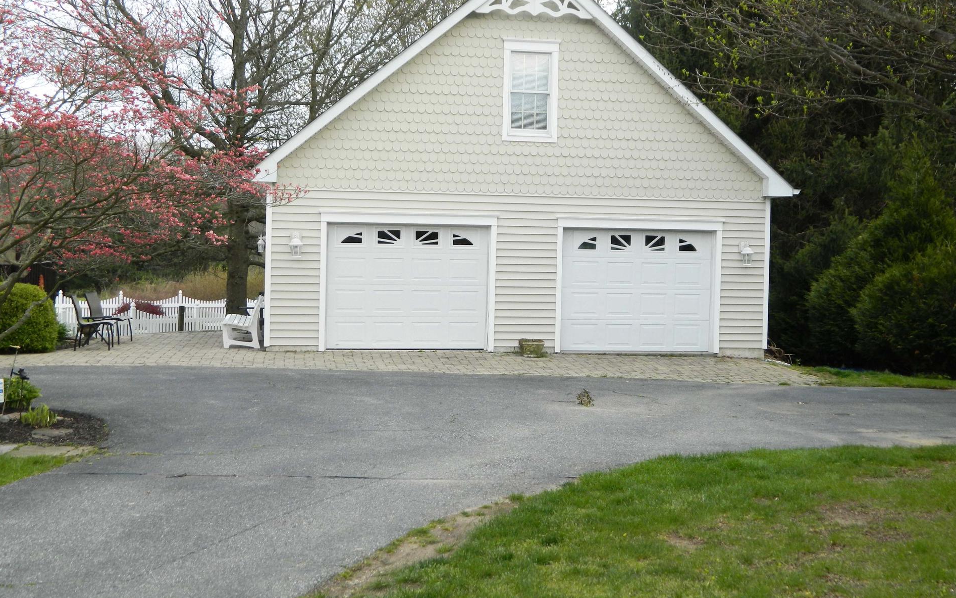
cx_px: 515
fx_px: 1225
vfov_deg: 27.4
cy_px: 265
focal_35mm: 47
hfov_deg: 42.6
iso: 110
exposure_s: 1/400
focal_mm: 7.3
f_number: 3.5
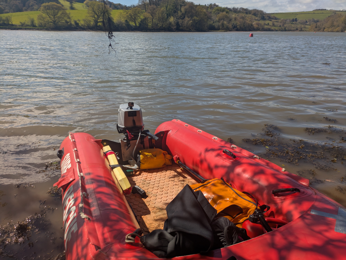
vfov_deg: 54.9
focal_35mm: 25
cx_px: 173
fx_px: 250
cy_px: 130
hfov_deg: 69.4
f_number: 1.89
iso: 49
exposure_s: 1/3378
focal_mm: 5.43
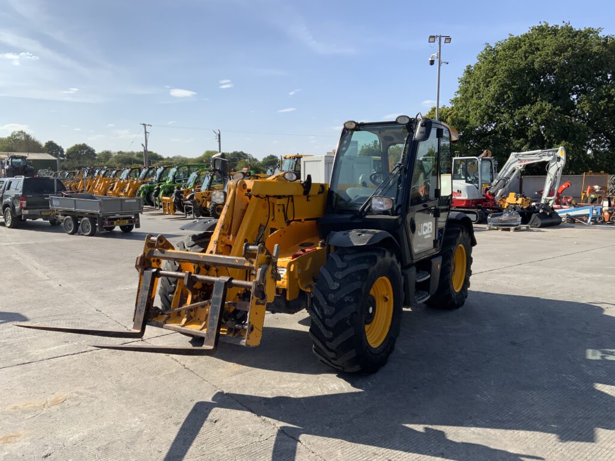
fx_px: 515
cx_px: 308
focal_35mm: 29
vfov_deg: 48.2
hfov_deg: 61.7
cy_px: 230
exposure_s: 1/1912
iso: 16
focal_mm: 3
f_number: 1.8
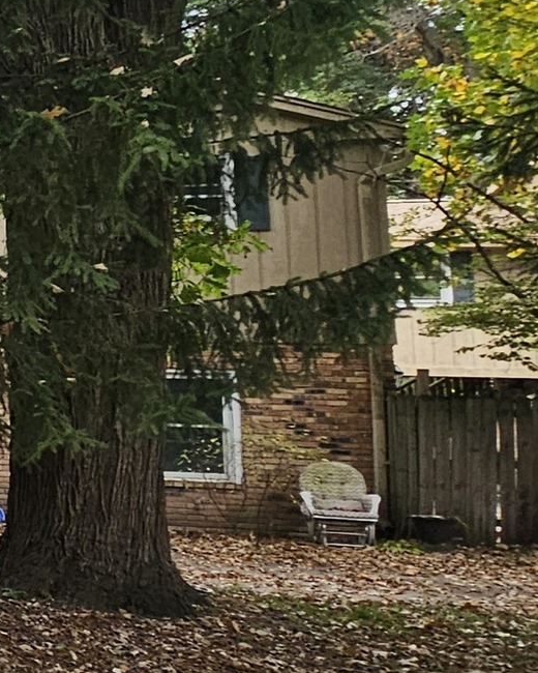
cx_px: -885
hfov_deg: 13.5
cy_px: 269
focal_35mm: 60
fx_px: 1194
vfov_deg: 31.4
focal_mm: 2.2
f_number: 2.2
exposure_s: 1/107
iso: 50
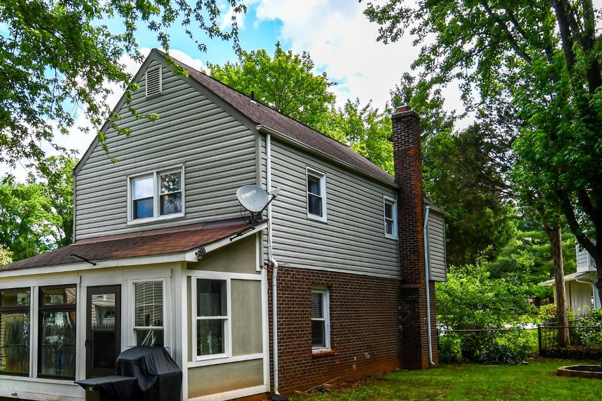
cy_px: 263
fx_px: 468
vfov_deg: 45.8
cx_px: 211
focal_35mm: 28
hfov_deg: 64.1
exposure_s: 1/250
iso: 200
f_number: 8
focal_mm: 12
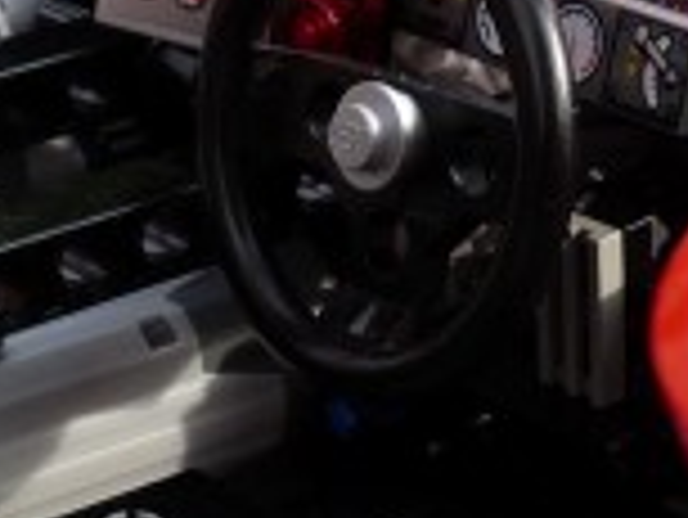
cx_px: 405
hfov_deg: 14.0
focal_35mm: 141
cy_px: 703
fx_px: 2805
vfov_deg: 10.3
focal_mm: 4.8
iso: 100
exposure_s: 1/200
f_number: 4
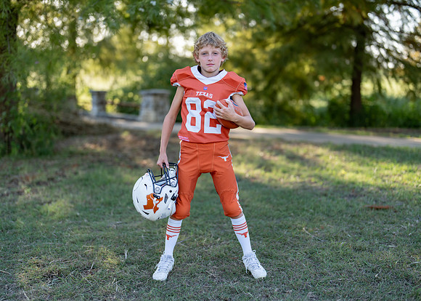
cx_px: 210
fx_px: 653
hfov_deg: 35.7
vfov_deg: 25.9
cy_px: 150
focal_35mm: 55
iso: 100
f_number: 1.2
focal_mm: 50
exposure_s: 1/1250
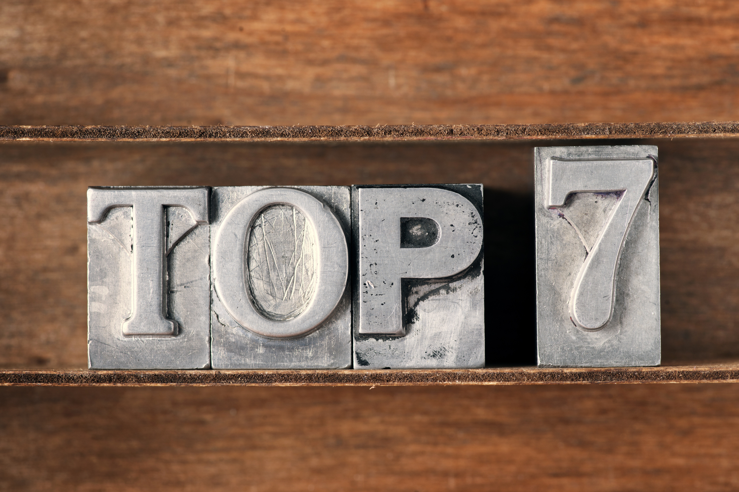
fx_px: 2053
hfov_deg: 20.4
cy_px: 246
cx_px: 370
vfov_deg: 13.7
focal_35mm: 100
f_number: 13
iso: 100
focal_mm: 100
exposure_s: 1/160
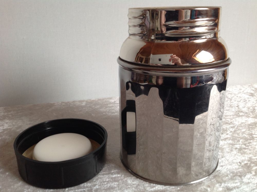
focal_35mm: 35
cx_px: 128
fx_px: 259
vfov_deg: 40.6
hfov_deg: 52.7
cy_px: 96
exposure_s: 1/15
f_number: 2.4
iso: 80
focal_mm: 4.28
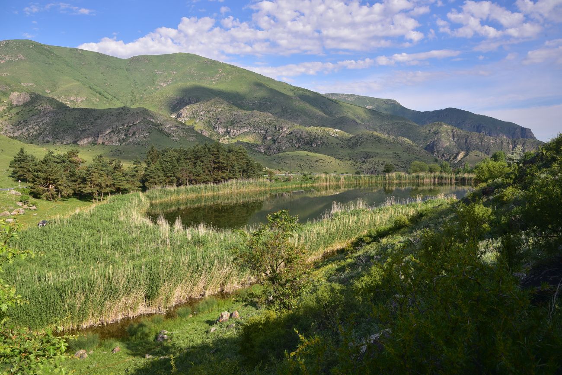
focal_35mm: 50
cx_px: 281
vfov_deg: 27.0
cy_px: 188
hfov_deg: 39.6
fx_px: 781
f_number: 11
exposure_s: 1/125
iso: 160
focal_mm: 50
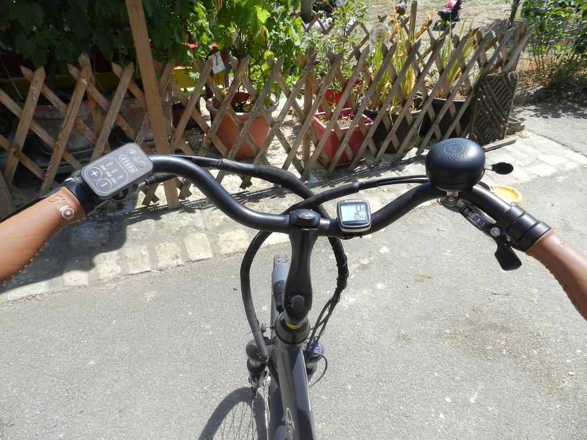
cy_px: 220
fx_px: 390
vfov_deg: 58.9
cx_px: 294
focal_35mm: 23
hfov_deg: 73.9
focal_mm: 4
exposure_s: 1/800
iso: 160
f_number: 3.4
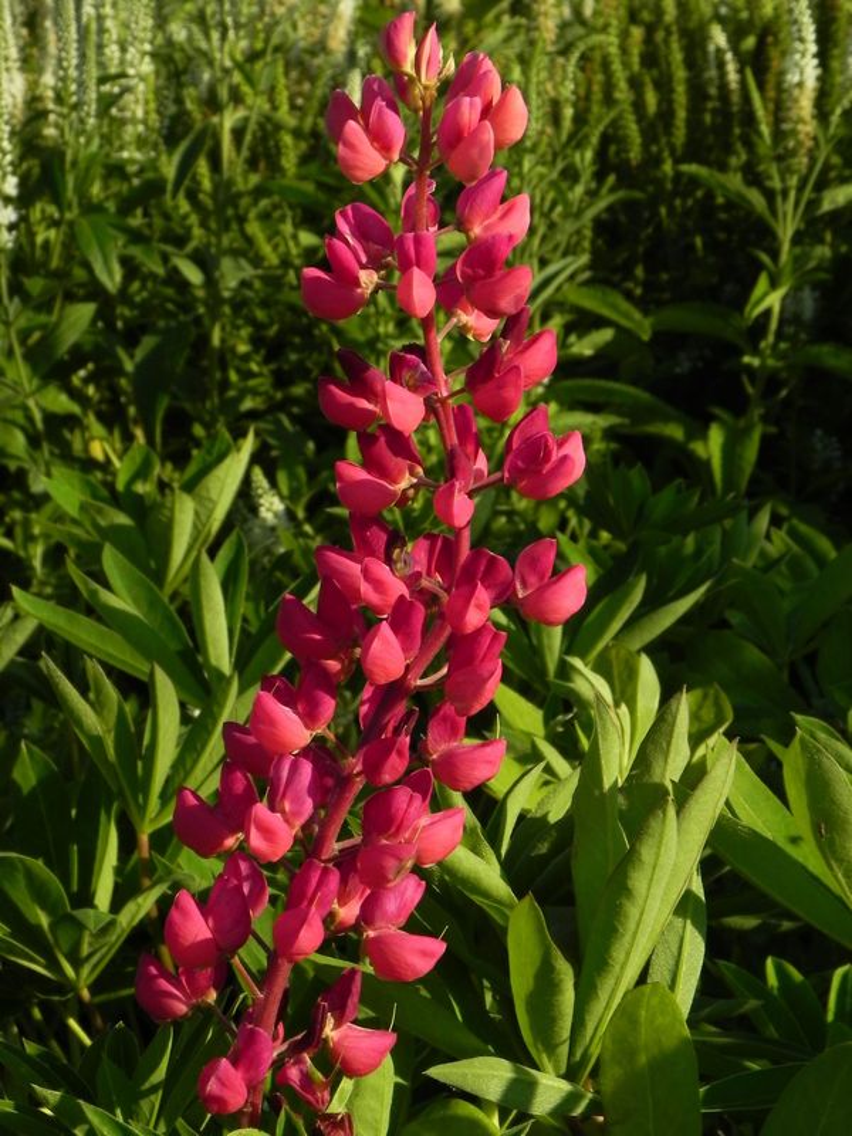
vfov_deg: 18.7
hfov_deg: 14.1
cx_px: 426
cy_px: 568
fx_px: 3446
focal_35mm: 105
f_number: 8
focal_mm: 18.8
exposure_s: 1/320
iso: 160
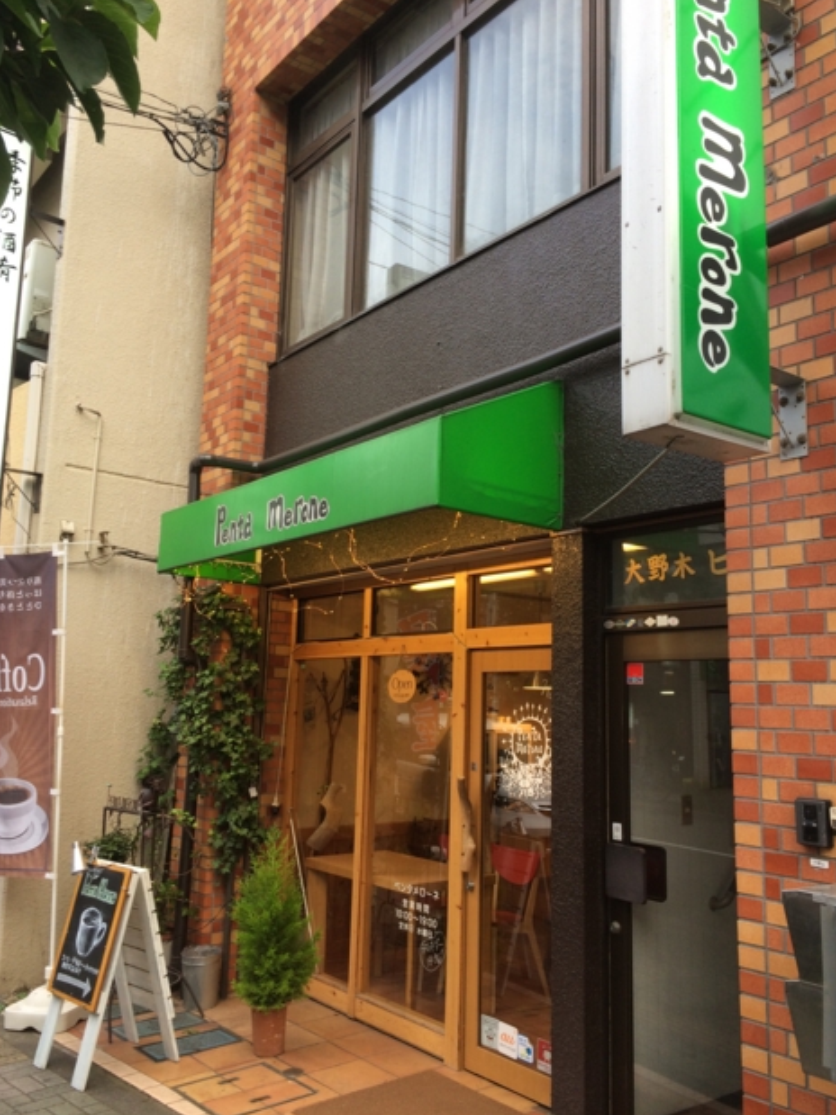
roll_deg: +0.3
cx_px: 420
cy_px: 548
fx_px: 966
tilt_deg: +8.9
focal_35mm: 30
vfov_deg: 60.0
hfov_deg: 46.8
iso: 32
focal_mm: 4.15
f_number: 2.2
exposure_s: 1/40
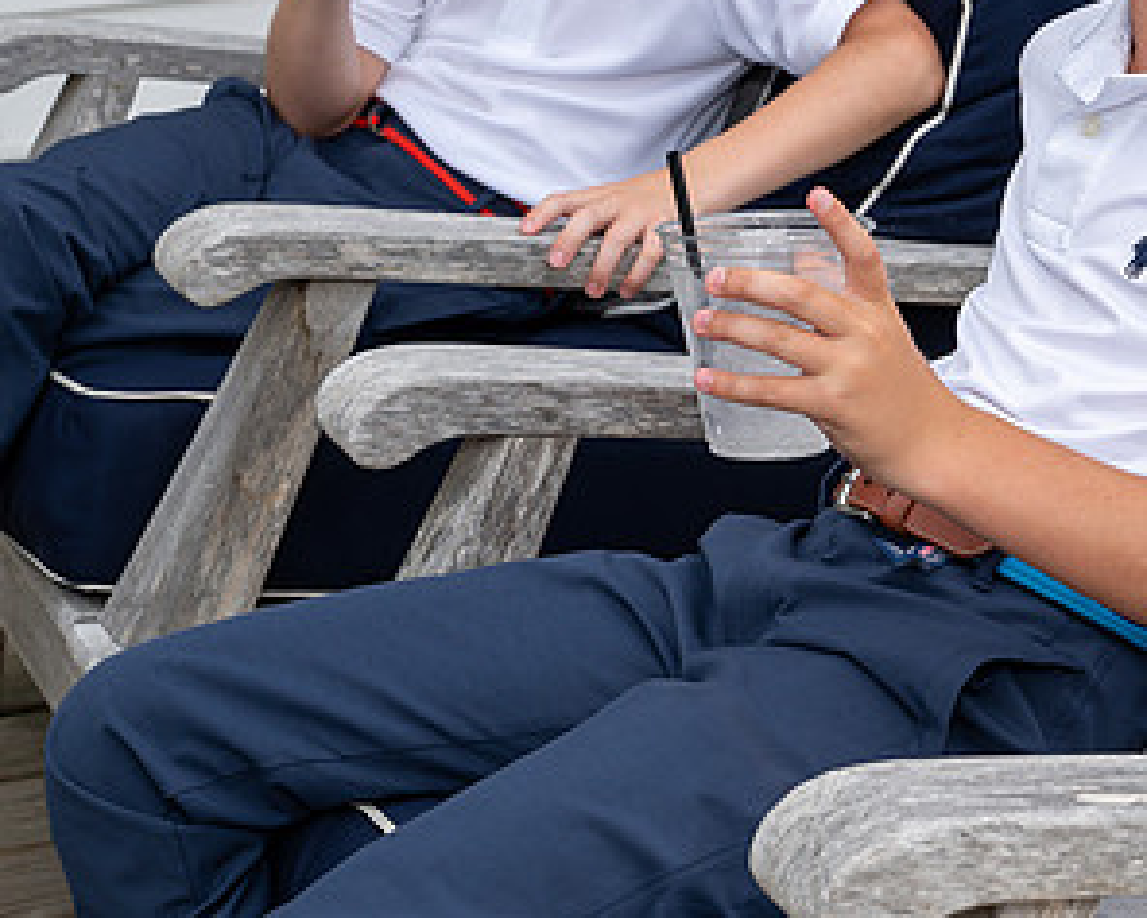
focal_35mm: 108
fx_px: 3667
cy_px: 179
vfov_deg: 14.2
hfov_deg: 17.5
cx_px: 1005
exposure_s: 1/250
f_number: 7.1
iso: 140
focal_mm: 48
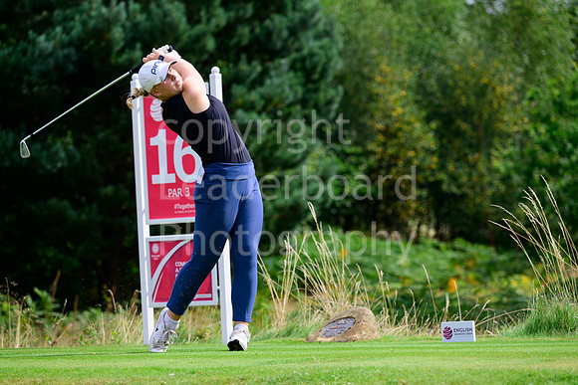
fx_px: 3693
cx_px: 289
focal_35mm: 230
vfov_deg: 6.0
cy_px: 192
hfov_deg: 8.9
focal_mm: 230
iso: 800
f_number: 6.3
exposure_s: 1/2000
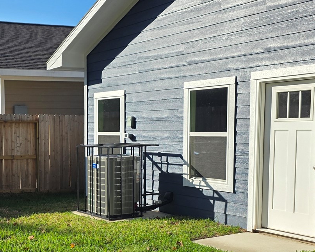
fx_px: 531
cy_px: 175
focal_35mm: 57
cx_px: 36
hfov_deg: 31.6
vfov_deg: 26.5
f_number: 1.7
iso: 80
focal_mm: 6.3
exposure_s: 1/5153
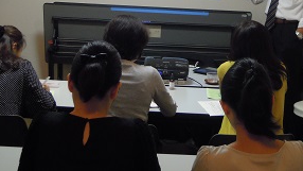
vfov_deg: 17.0
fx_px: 563
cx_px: 175
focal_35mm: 70
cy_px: 13
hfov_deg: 30.1
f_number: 3.4
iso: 400
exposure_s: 1/25
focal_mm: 8.3
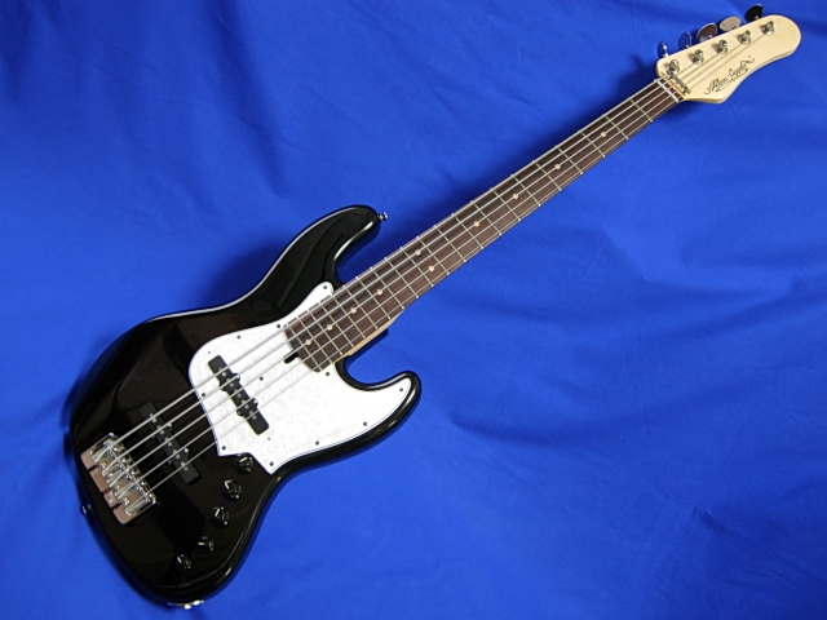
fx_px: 860
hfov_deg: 51.4
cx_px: 414
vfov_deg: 39.7
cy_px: 310
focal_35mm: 36
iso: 133
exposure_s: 1/4
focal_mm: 7.5
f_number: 2.7
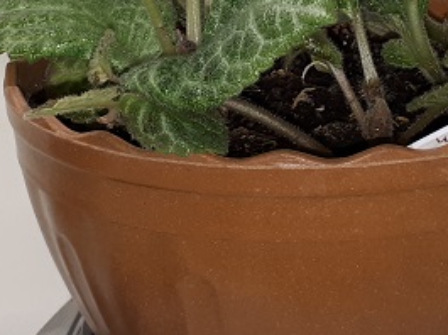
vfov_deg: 18.0
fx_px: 1034
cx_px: 313
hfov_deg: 24.3
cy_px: 8
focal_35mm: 80
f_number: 1.9
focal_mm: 3.6
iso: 64
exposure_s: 1/100
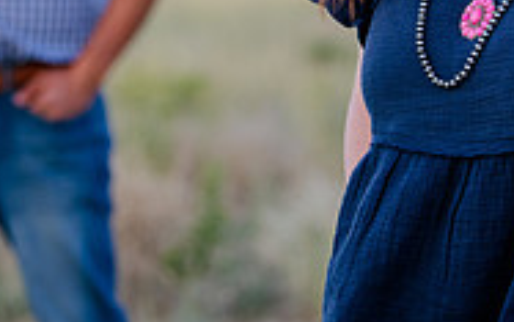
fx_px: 4456
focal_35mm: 318
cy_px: -124
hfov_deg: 6.6
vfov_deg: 4.1
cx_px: 294
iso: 200
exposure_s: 1/200
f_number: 2.8
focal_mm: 95
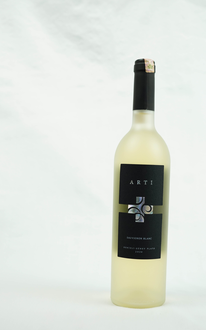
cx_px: 140
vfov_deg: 36.9
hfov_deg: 23.4
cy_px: 161
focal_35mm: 55
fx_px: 494
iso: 500
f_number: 3.5
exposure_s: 1/200
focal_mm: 35
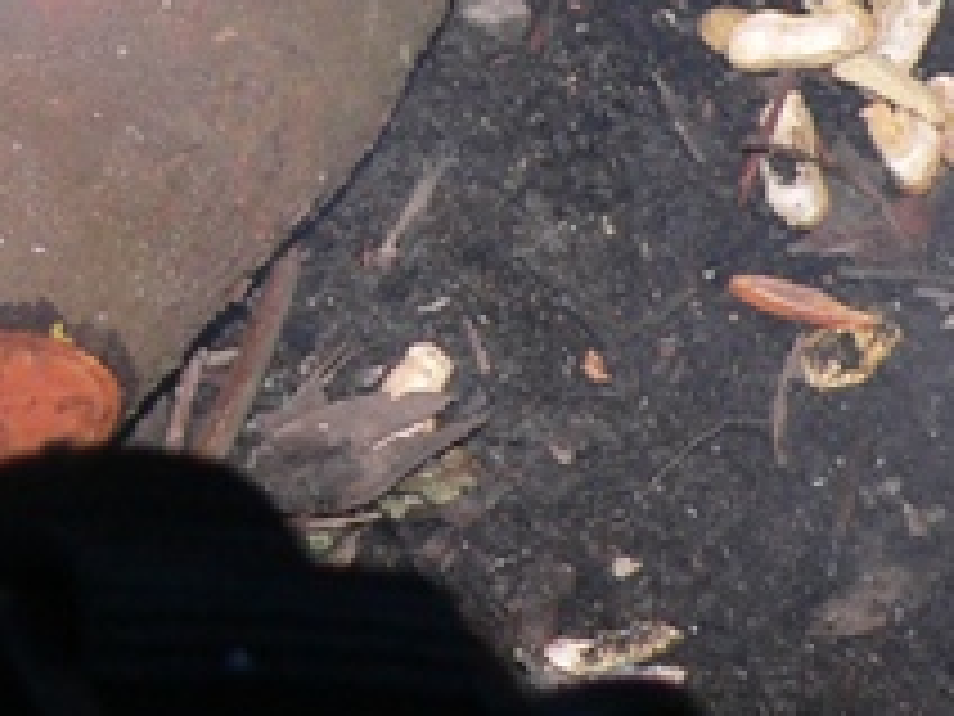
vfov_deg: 10.4
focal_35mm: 136
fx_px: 3748
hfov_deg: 13.8
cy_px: -500
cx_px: -369
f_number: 2.8
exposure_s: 1/60
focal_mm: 6
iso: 100
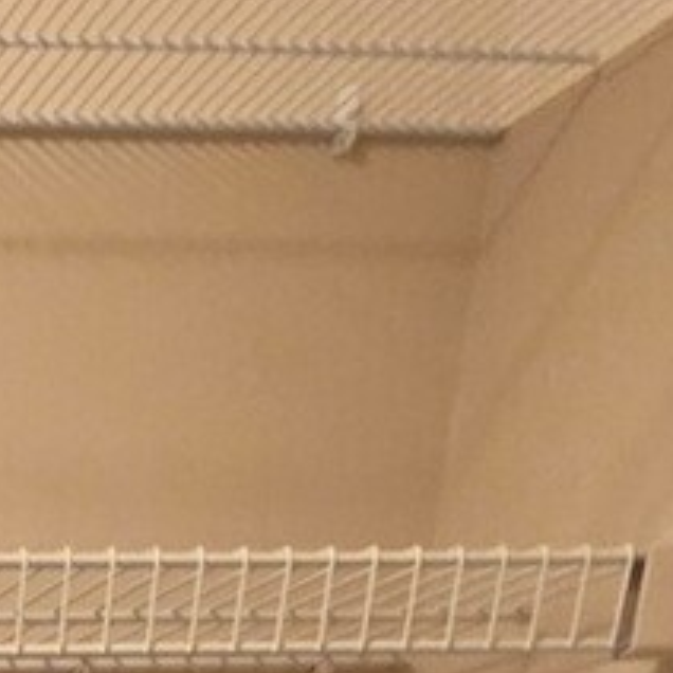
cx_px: -492
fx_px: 1716
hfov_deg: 18.2
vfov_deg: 11.2
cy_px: 2063
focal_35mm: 78
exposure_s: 1/60
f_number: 2.2
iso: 320
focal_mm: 2.2
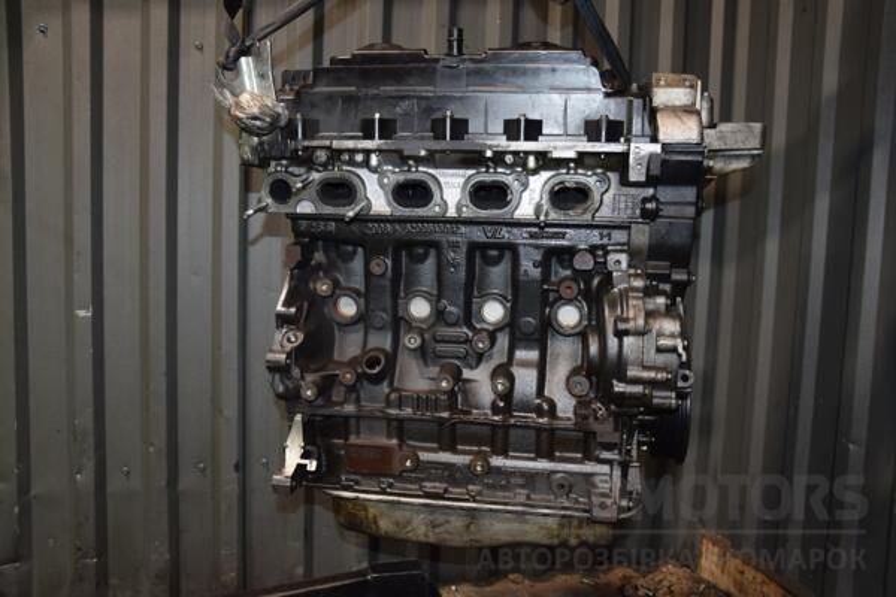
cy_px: 298
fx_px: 784
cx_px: 448
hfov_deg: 59.5
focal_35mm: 32
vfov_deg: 41.7
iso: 800
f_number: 5
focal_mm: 21
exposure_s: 1/60
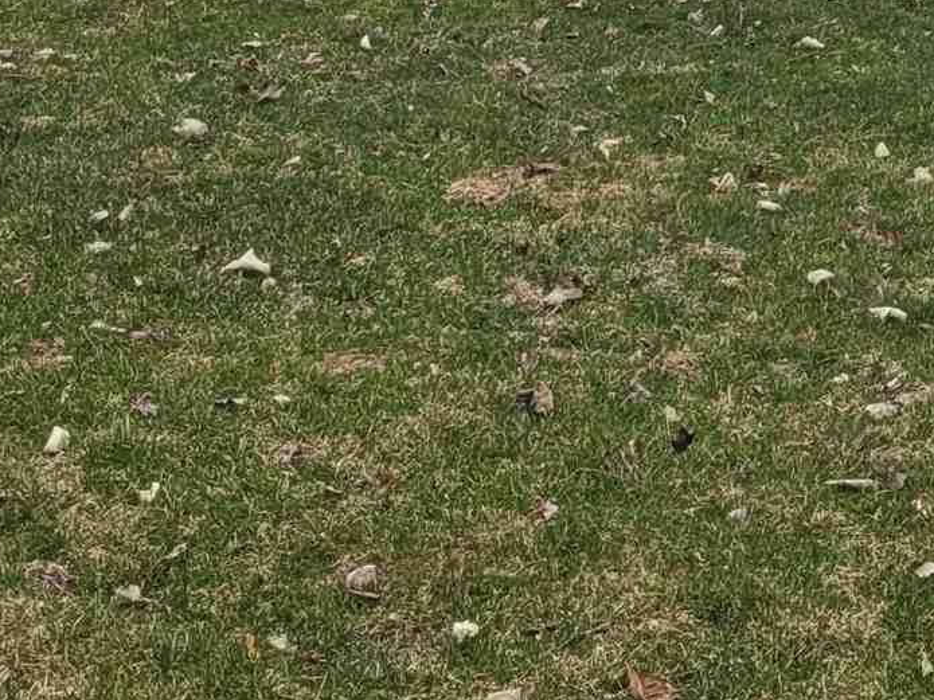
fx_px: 3102
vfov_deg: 11.5
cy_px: -736
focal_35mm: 115
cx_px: 1161
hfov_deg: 16.3
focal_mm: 5.4
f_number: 1.8
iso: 40
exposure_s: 1/271
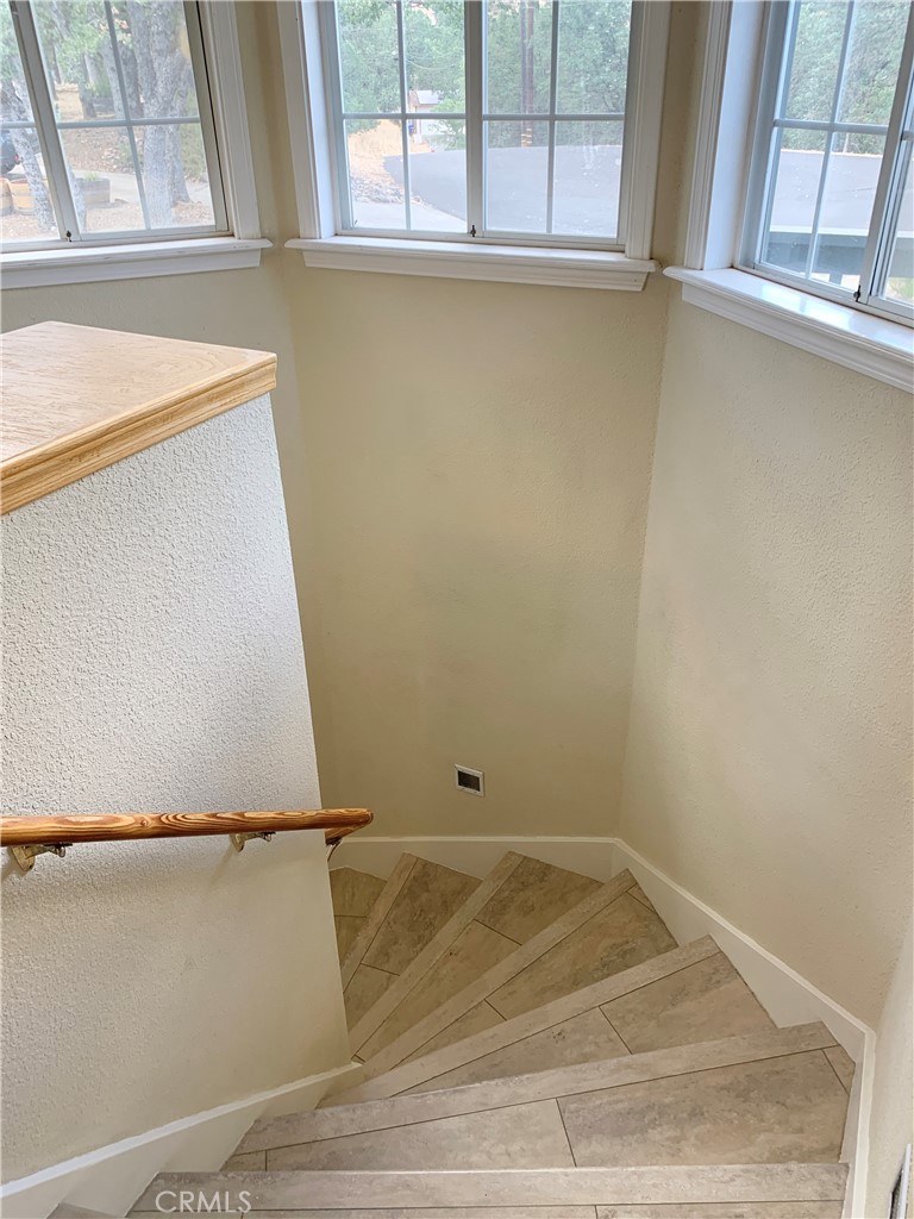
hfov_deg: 53.1
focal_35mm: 26
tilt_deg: -28.9
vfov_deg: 67.3
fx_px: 915
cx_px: 457
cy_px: 610
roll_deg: +1.6
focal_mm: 4.25
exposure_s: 1/60
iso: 50
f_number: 1.8
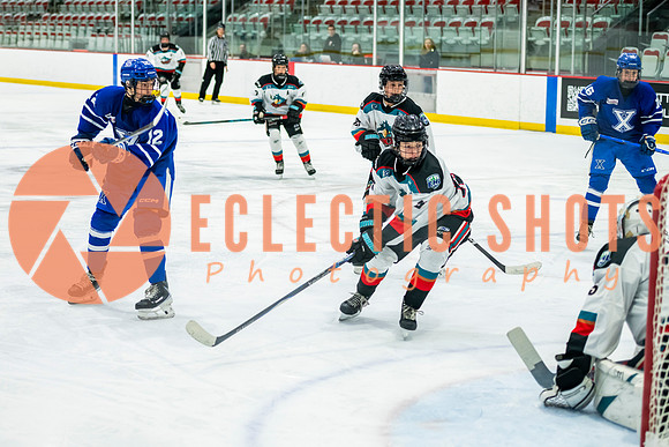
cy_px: 225
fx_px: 1547
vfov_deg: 16.4
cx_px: 277
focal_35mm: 83
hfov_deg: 24.4
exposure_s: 1/800
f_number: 3.2
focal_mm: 70
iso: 1600
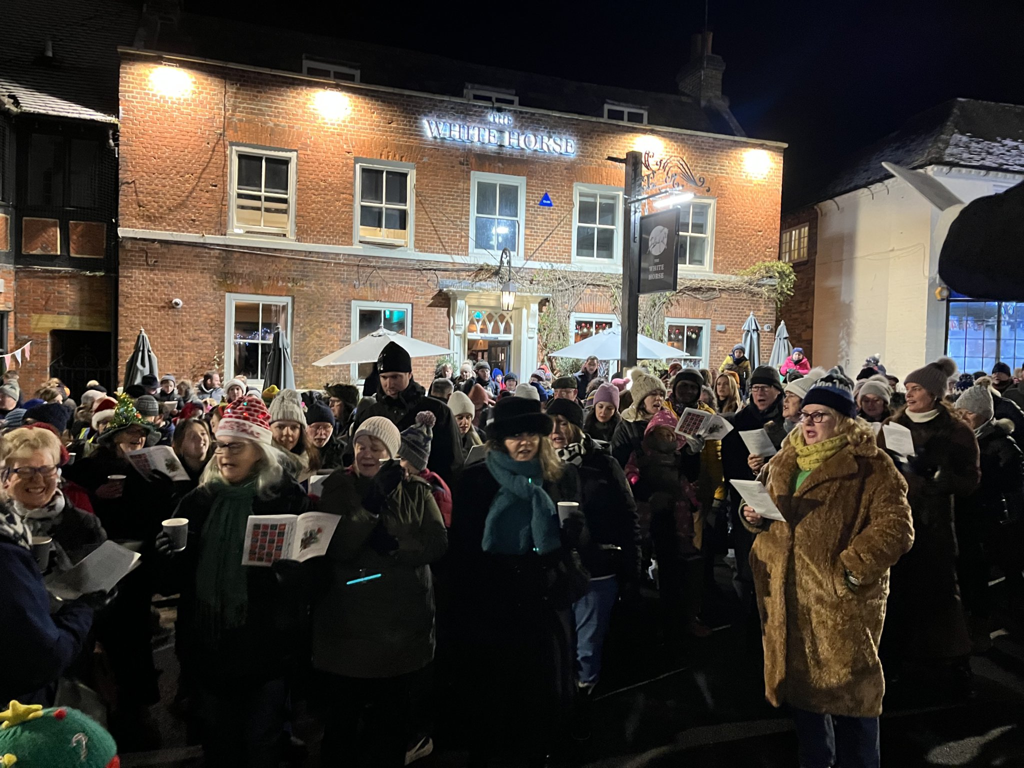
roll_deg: -0.9
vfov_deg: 53.1
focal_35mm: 26
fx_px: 769
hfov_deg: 67.3
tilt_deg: -2.8
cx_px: 512
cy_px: 384
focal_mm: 5.1
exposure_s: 1/25
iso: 640
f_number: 1.6
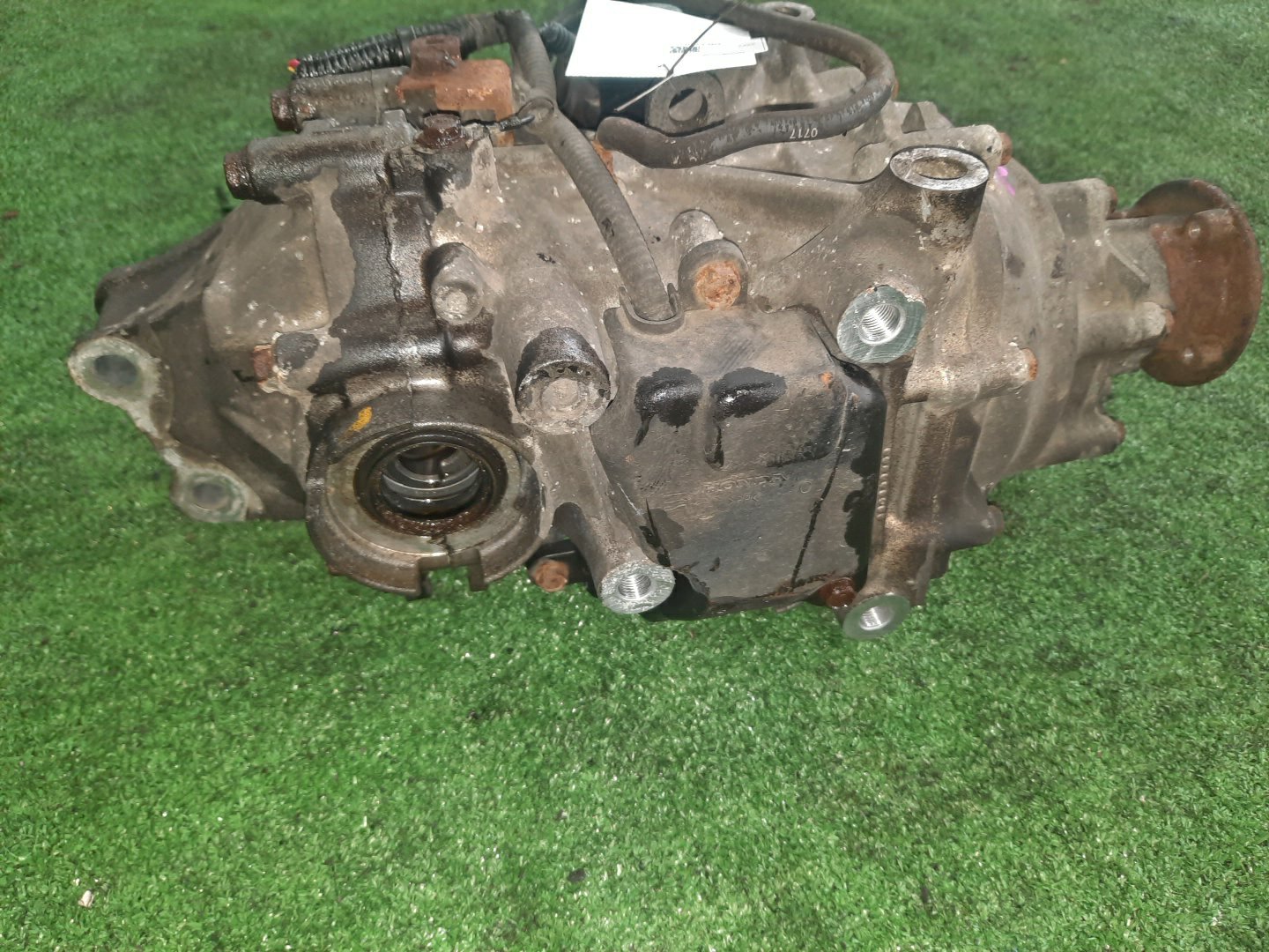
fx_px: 916
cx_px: 634
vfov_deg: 54.9
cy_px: 476
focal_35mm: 25
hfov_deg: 69.4
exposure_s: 1/33
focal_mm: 4.6
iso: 328
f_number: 2
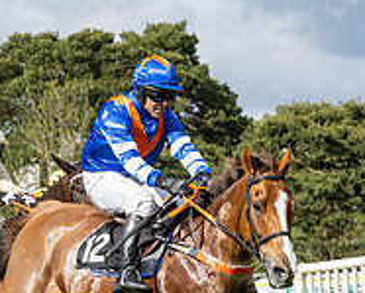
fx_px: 2810
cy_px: 359
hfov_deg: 7.4
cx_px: 76
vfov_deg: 5.9
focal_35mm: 260
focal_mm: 70
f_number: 5
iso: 400
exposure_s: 1/2500
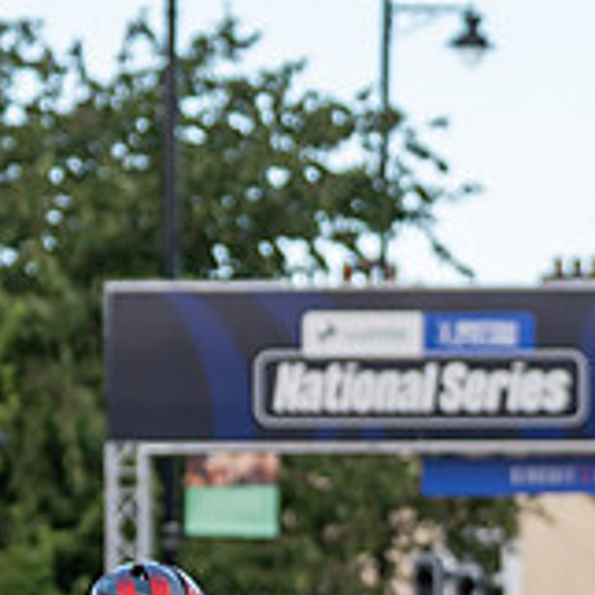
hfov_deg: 4.9
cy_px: 898
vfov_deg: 4.9
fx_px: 6884
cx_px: 986
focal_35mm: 354
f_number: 3.2
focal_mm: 70
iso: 250
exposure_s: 1/1000
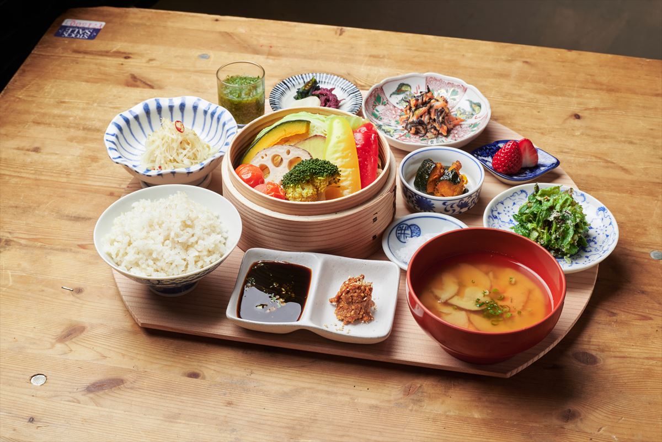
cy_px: 221
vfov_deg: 23.4
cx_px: 331
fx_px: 1067
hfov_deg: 34.5
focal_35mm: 58
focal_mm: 58
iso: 400
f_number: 11
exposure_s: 1/10
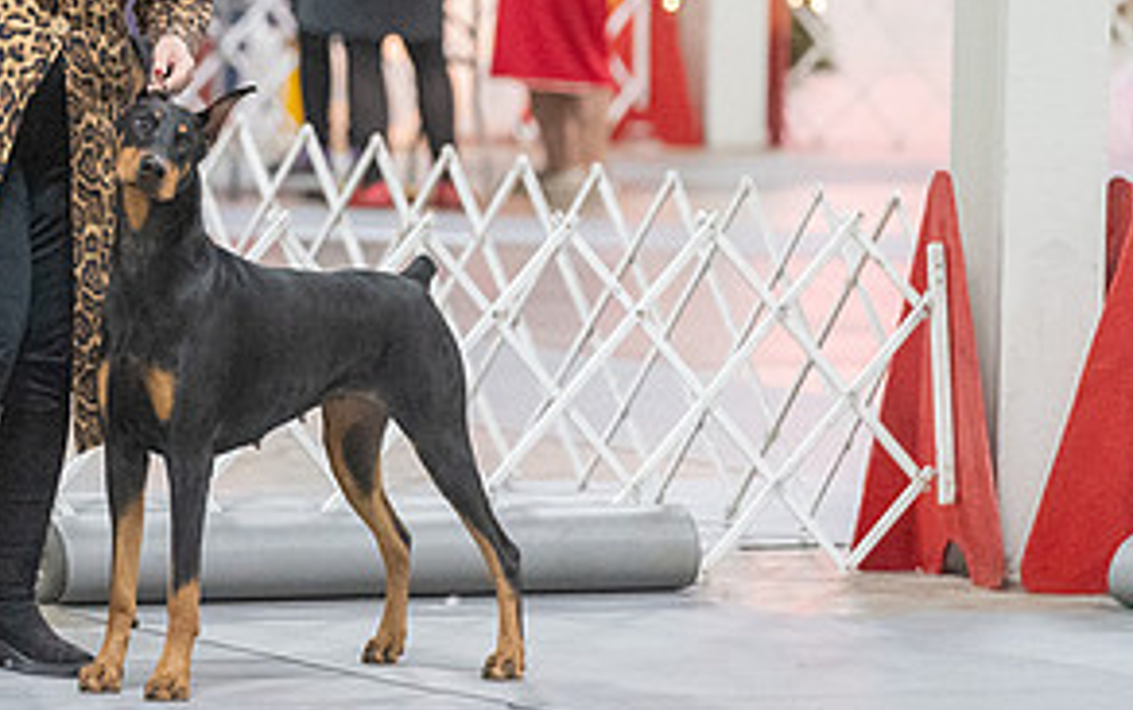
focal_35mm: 334
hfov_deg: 6.3
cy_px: 21
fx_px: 10321
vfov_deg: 3.9
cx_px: 147
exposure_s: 1/400
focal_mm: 165
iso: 12800
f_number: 3.2
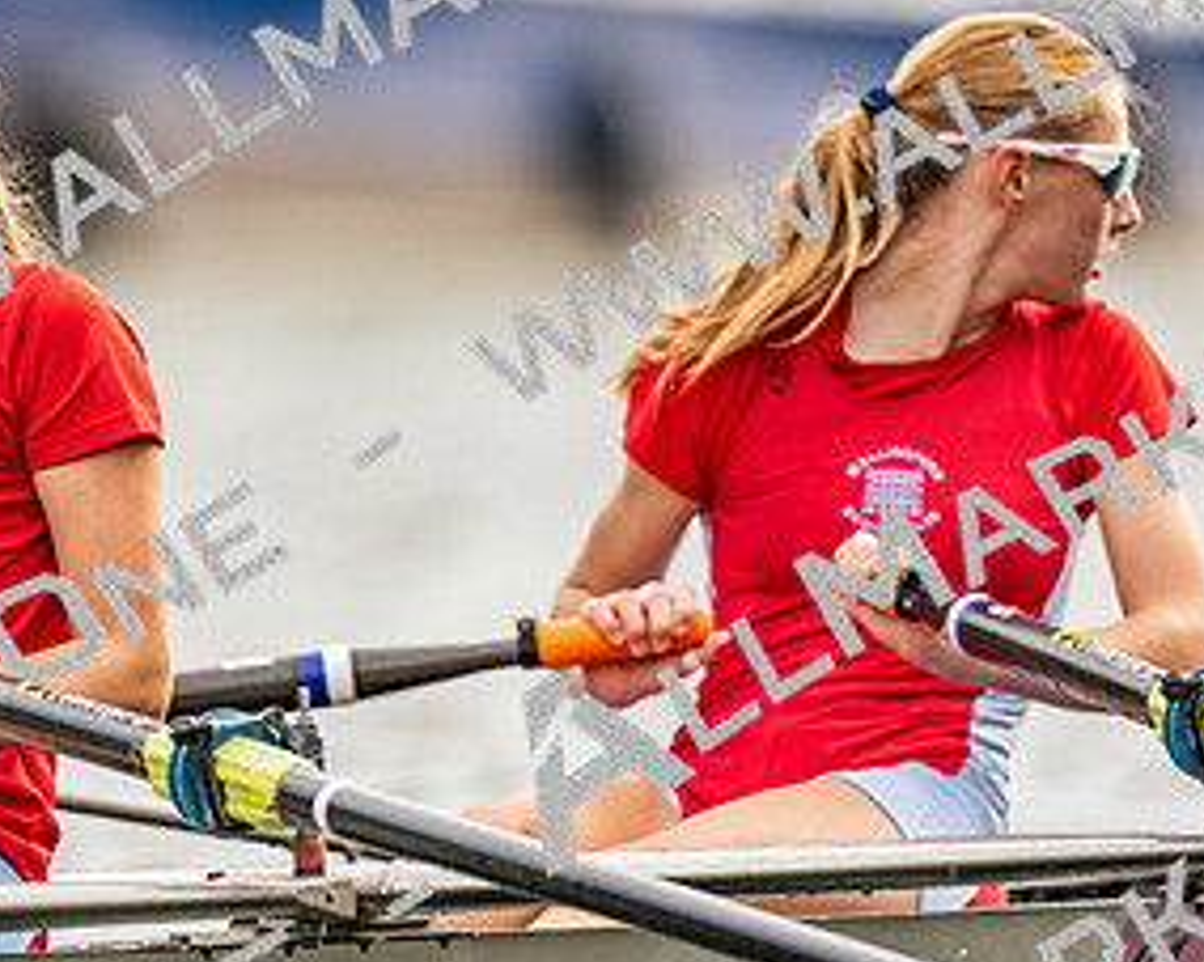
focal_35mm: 1149
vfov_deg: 1.3
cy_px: 473
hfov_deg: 1.7
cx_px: 161
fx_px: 40929
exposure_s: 1/2500
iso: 560
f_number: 4
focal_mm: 600
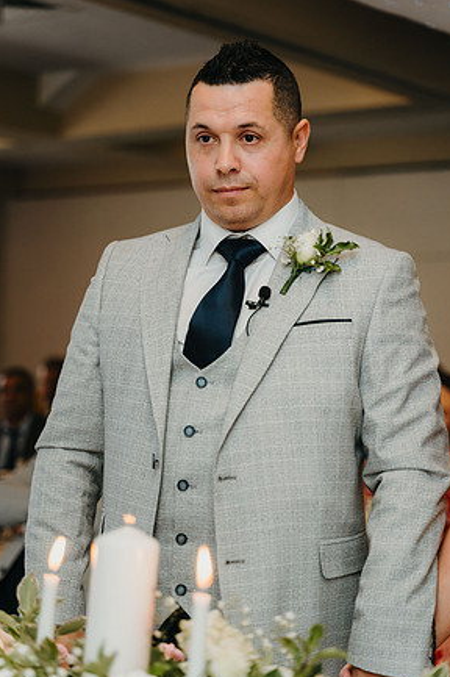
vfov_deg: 26.0
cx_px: 231
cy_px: 338
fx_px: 1465
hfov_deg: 17.5
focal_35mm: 78
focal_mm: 75
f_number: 2.8
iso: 800
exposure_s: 1/160
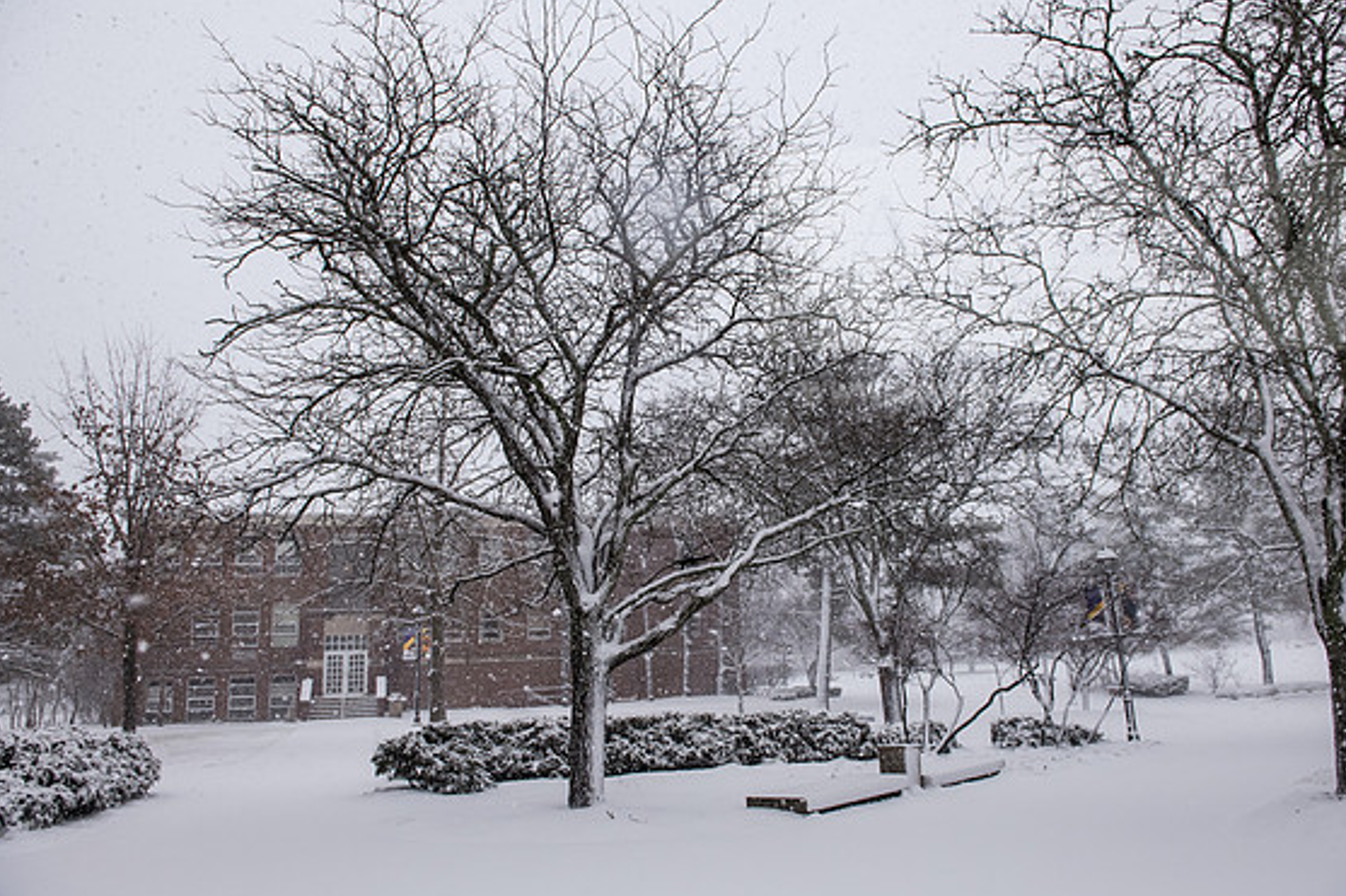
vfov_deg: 51.3
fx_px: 934
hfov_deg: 71.5
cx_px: 691
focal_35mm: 25
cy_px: 441
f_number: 5.6
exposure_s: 1/640
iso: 1000
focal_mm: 24
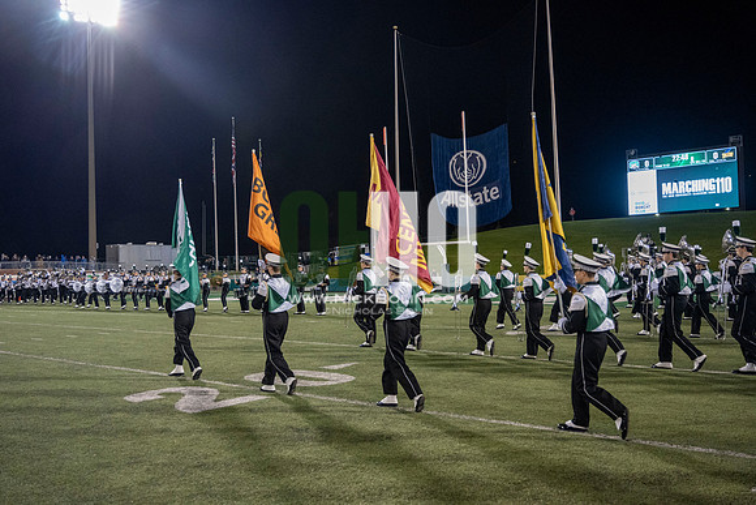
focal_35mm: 33
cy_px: 252
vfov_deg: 40.0
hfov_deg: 57.2
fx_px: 693
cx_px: 378
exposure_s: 1/500
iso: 2500
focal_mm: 33
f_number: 4
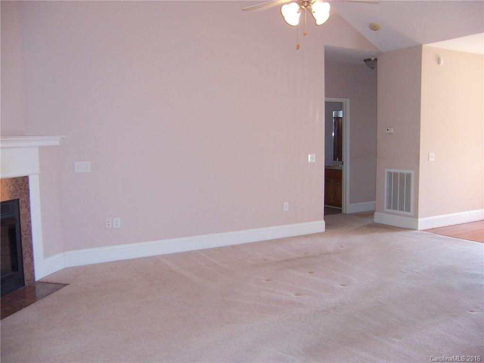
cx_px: 242
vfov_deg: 42.9
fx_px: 461
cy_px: 182
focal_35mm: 33
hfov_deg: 55.4
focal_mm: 5.5
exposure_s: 1/60
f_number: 2.8
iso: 140
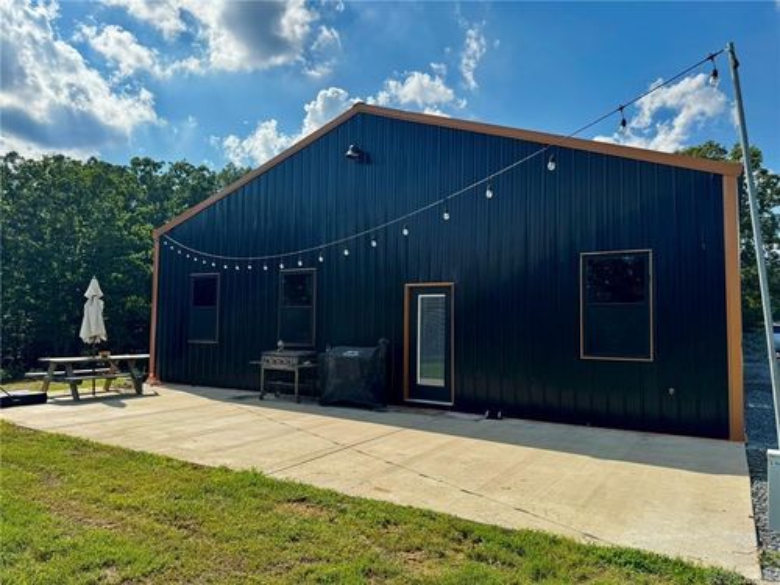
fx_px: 541
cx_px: 390
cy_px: 292
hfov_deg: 71.6
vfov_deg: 56.8
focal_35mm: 24
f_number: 1.78
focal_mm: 6.76
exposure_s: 1/4950
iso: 80
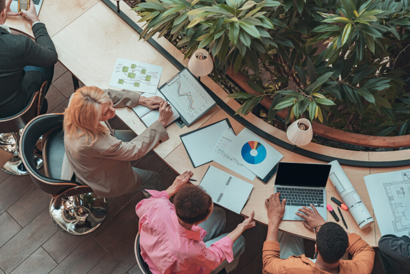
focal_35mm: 70
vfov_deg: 19.5
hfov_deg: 28.8
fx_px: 797
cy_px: 137
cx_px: 205
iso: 640
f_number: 2.8
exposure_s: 1/200
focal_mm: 70
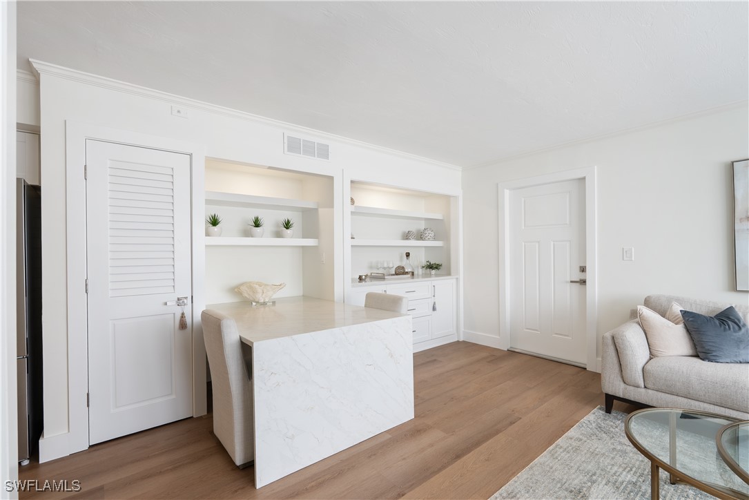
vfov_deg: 73.8
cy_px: 250
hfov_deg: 96.7
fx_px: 333
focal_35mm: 16
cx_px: 374
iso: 100
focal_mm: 16
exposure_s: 1/3
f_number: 9
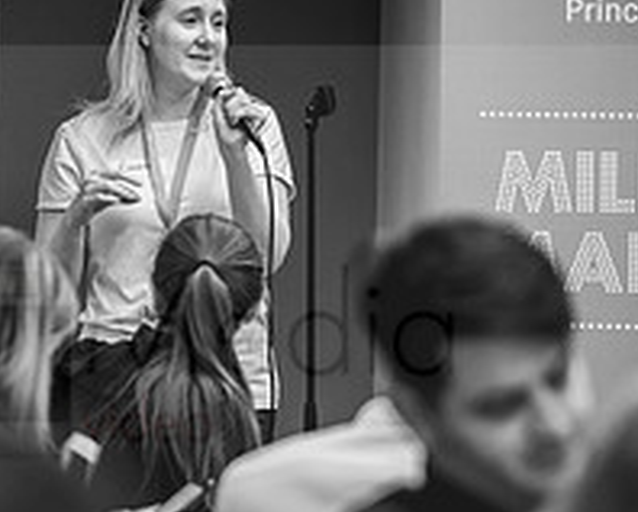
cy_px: 318
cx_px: -79
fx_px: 7545
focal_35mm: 399
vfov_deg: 3.9
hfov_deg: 4.8
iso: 800
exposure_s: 1/160
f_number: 2.8
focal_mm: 137
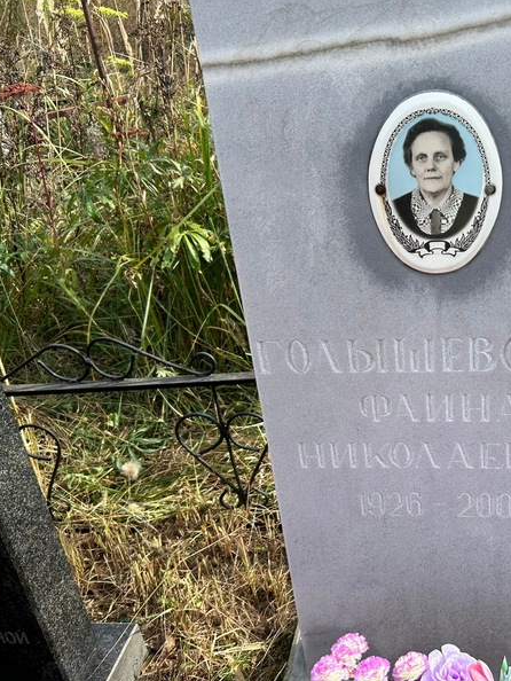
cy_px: 339
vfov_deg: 52.6
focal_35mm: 35
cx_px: 403
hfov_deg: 39.3
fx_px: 688
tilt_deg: -30.6
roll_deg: +5.5
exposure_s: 1/1361
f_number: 1.5
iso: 50
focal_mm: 5.7
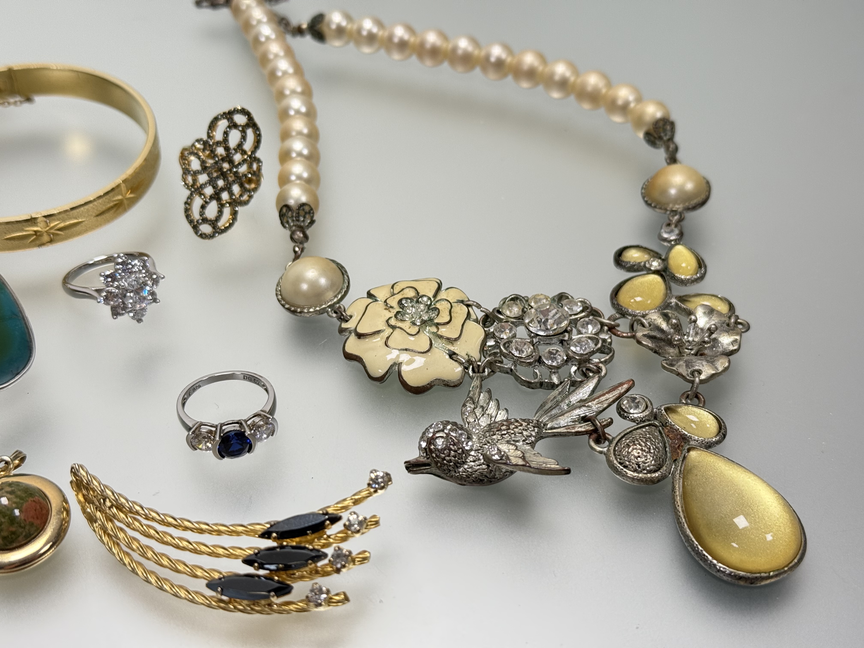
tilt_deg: -42.6
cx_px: 432
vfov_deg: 30.3
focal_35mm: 48
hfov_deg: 39.7
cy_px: 324
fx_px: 1198
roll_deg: -1.0
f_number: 1.78
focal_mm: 6.76
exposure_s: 1/100
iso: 80
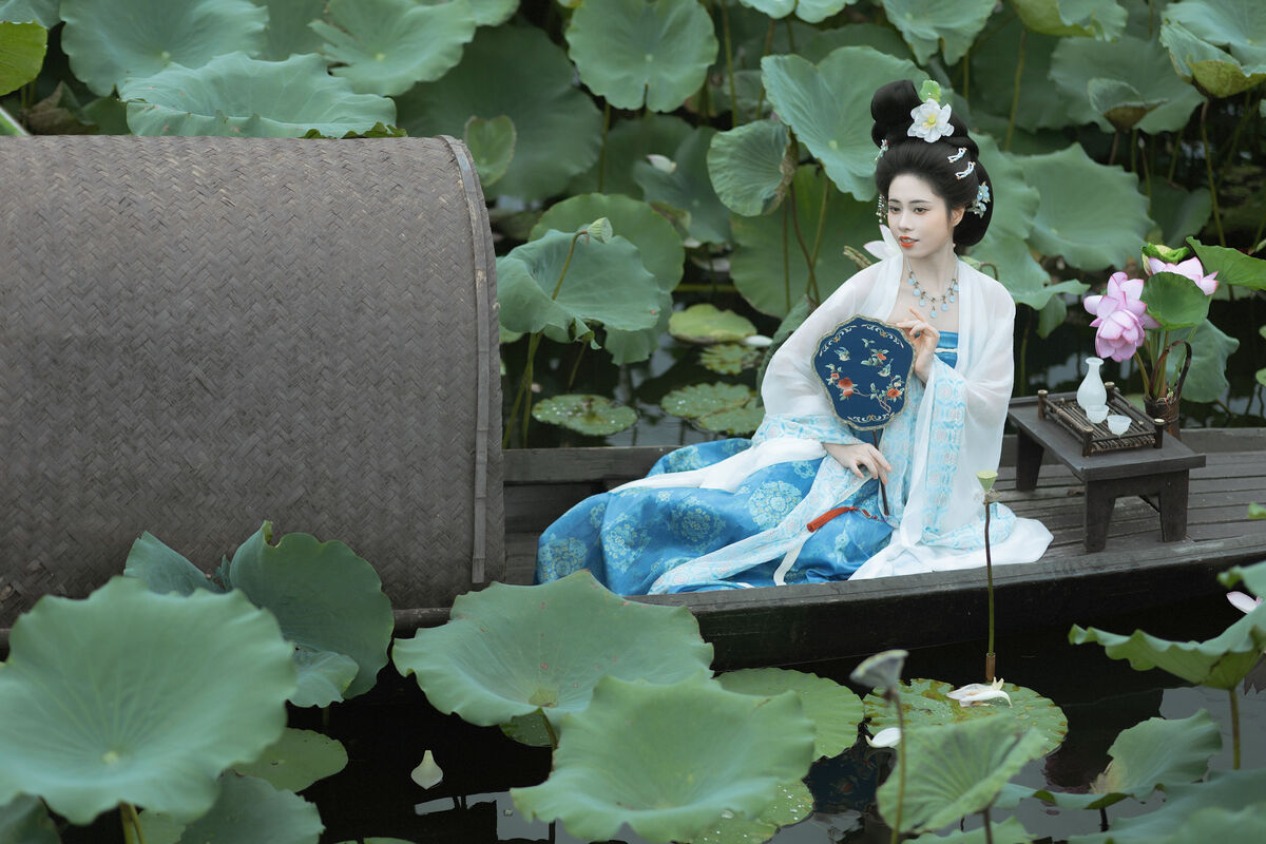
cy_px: 422
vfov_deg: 16.1
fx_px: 2989
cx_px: 633
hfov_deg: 23.9
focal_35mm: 85
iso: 100
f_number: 2
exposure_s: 1/1250
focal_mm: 85
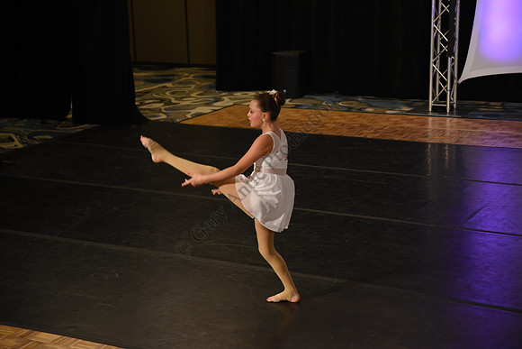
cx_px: 261
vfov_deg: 19.5
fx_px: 1015
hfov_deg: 28.8
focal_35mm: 70
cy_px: 174
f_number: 4
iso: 2500
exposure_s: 1/400
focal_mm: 70
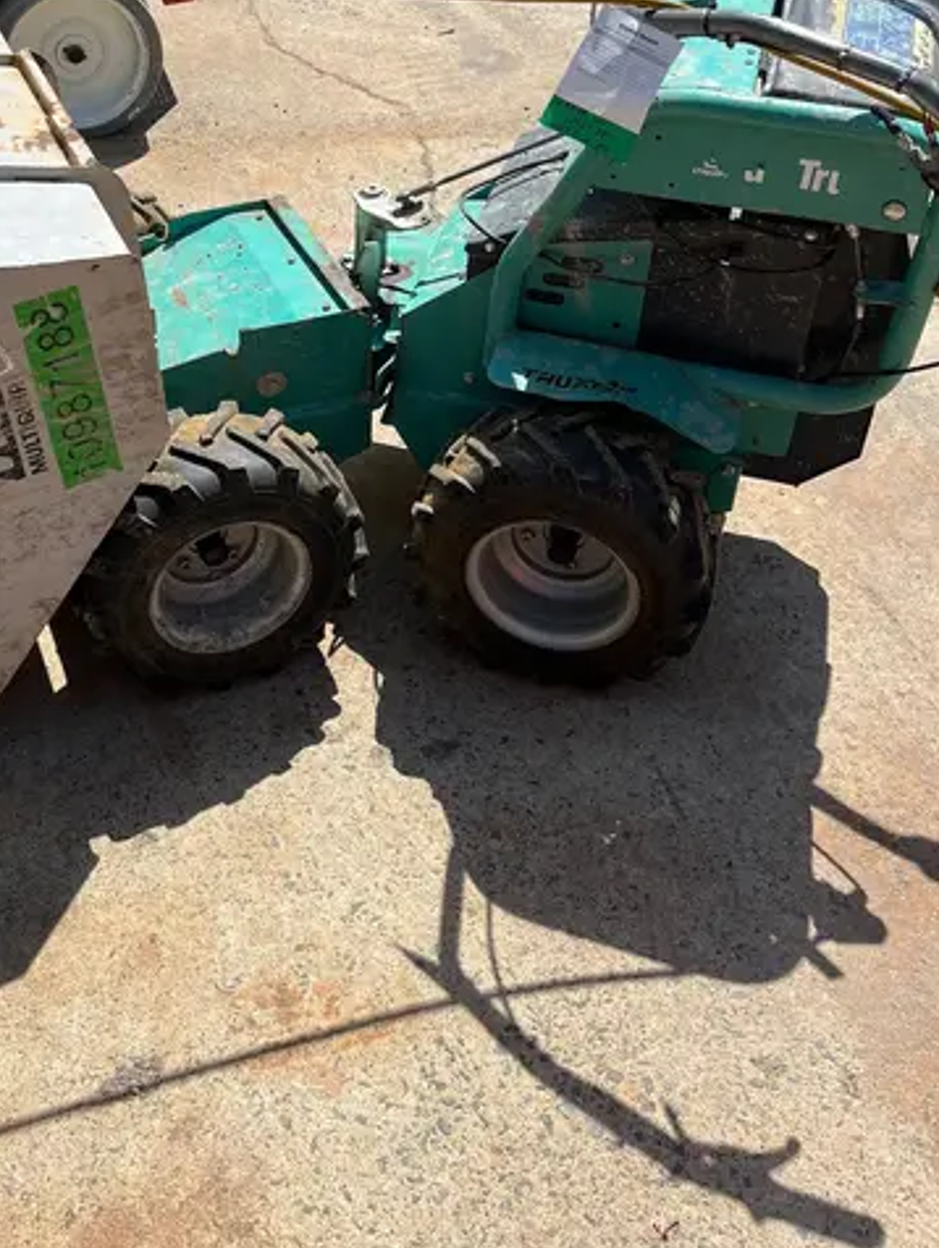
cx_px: 236
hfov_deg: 35.2
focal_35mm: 40
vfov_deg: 45.8
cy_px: 387
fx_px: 1444
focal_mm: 5.1
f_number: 1.6
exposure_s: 1/3135
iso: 50
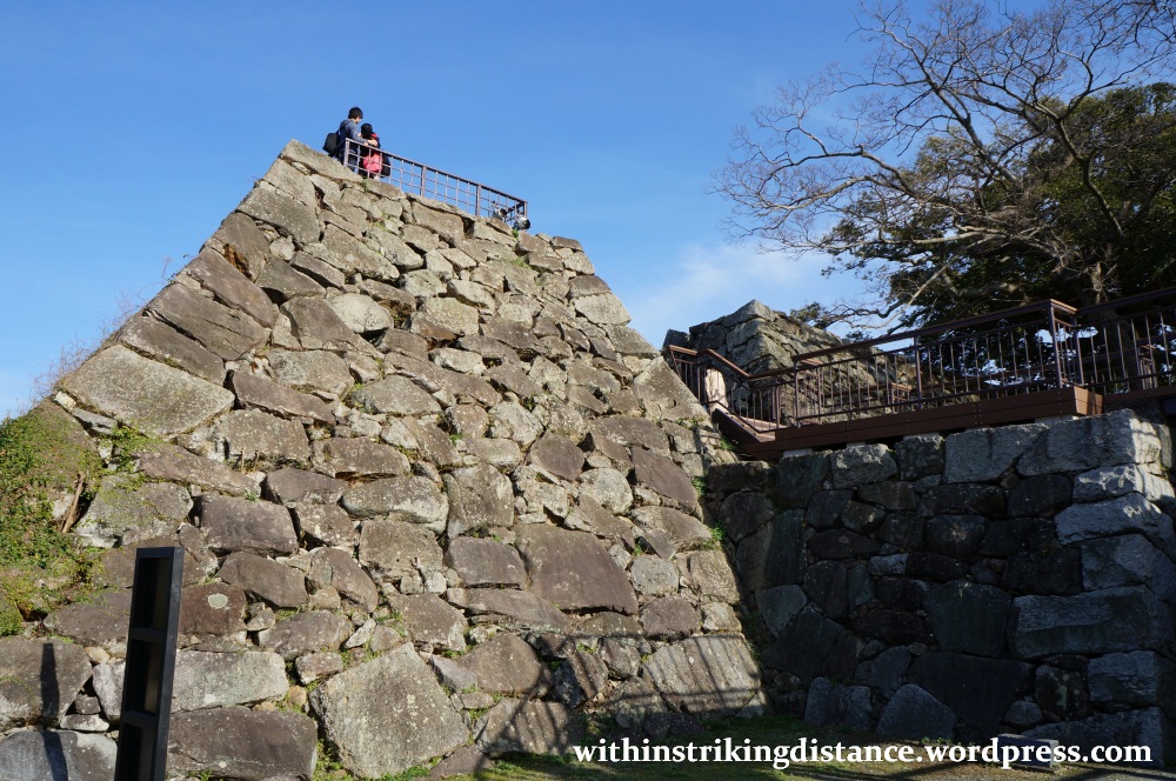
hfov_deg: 67.4
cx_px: 588
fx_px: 881
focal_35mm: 27
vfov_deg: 47.8
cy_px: 390
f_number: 13
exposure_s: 1/200
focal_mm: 18
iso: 200
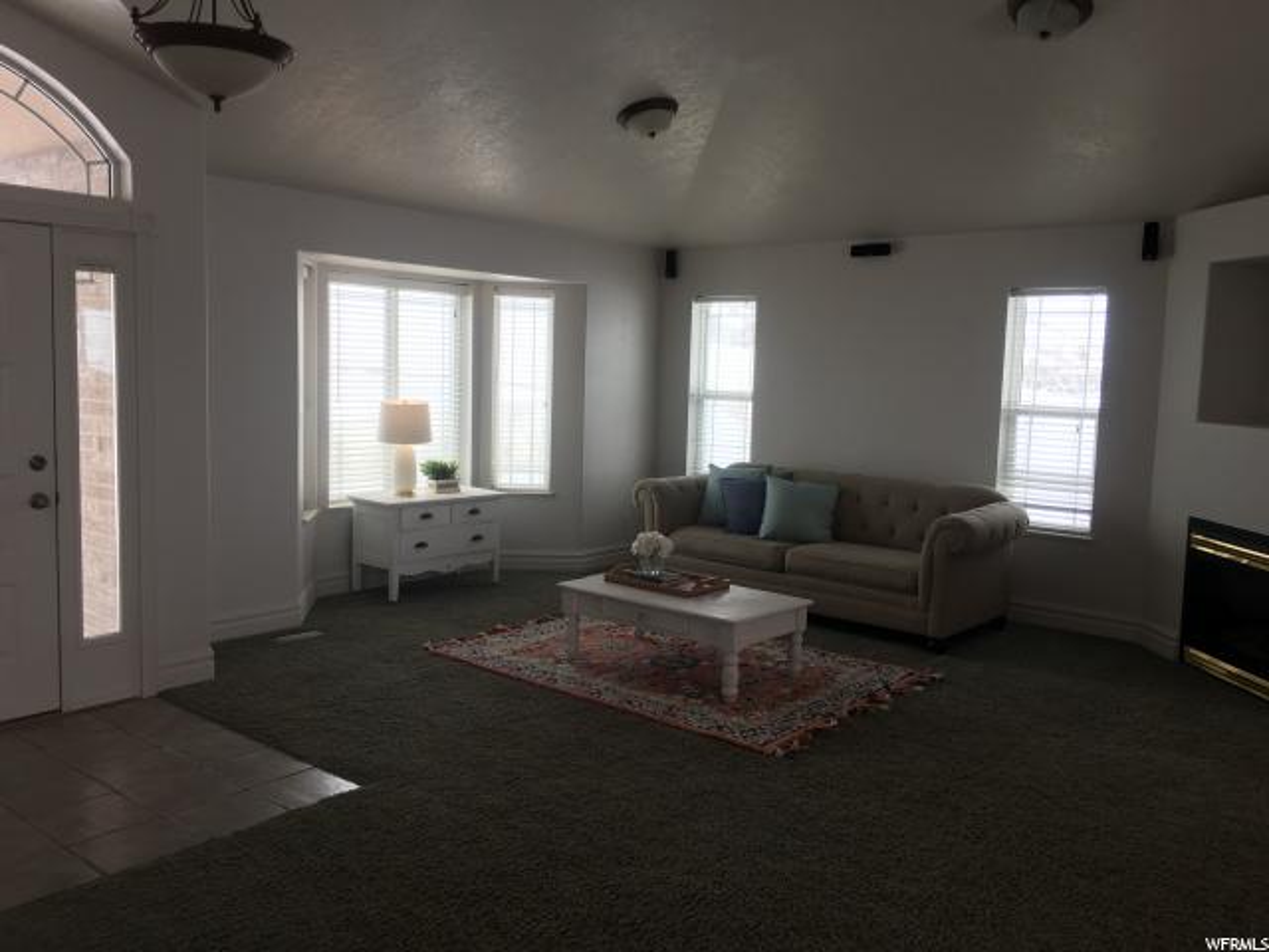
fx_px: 1063
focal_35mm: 29
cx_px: 634
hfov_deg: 61.7
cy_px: 476
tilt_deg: -4.5
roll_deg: -1.9
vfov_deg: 48.2
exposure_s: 1/120
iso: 25
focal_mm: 4.15
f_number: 2.2
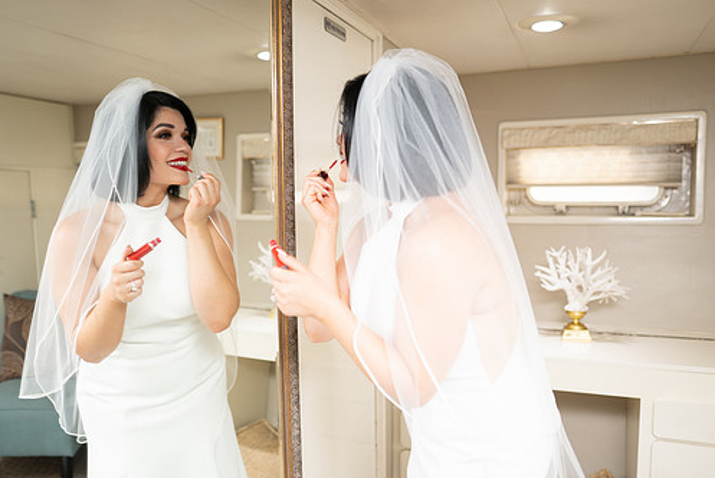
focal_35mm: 28
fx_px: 556
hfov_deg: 65.4
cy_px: 260
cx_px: 342
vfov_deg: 46.4
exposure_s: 1/400
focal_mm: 24
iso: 250
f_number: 1.4
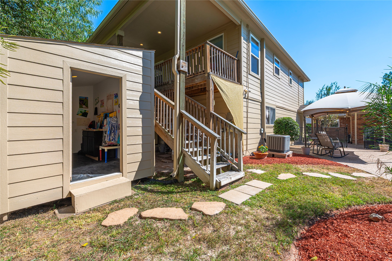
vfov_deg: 77.2
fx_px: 163
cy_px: 130
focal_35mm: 15
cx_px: 196
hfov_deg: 100.4
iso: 125
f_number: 13
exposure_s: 1/125
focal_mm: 15
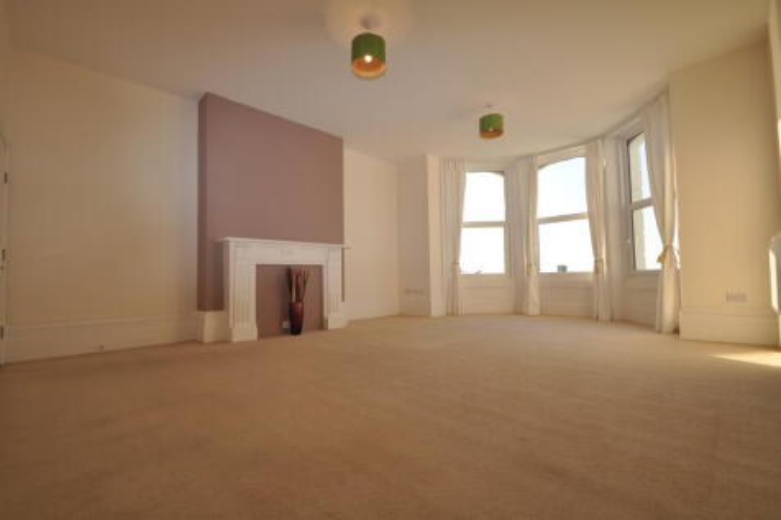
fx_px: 325
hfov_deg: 100.4
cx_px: 390
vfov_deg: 77.3
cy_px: 260
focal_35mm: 15
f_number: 7.1
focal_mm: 10
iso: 200
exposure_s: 1/200
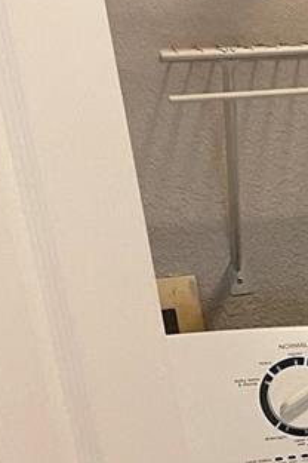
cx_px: 620
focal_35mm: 100
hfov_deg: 12.1
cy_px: 585
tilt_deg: -21.7
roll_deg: +3.0
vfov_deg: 19.0
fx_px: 1283
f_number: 1.6
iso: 250
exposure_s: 1/60
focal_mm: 5.1
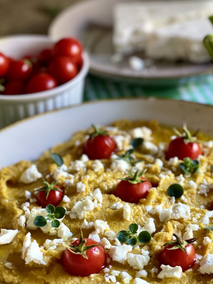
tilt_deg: -35.1
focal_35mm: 95
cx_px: 143
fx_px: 779
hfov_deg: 15.5
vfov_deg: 20.6
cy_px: 174
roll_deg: +1.1
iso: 200
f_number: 2.2
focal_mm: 7.5
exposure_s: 1/33
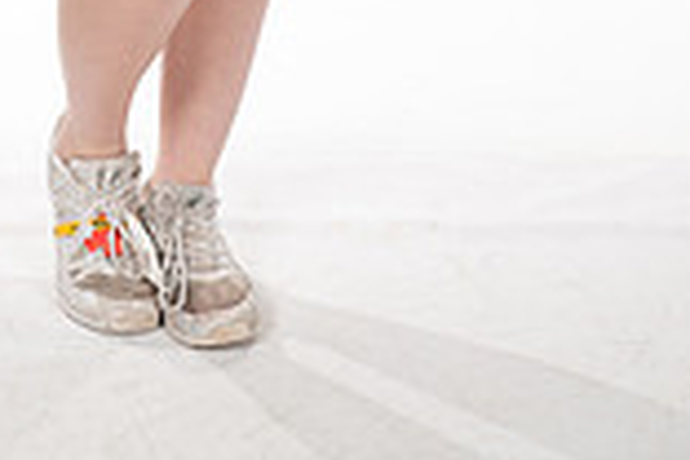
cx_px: 111
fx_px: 3603
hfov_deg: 10.9
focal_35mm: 188
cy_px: -518
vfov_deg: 7.0
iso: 640
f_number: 8
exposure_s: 1/400
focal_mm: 65
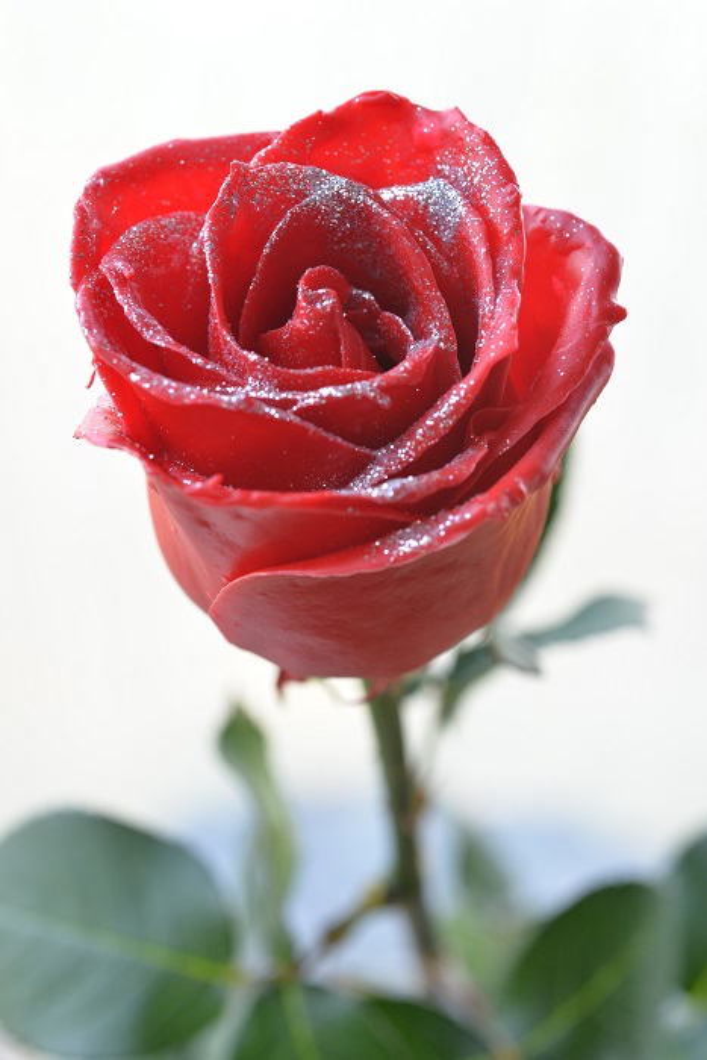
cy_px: 530
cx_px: 354
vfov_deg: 33.4
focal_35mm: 60
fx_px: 1766
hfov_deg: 22.6
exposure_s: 1/200
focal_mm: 60
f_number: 8
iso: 1000
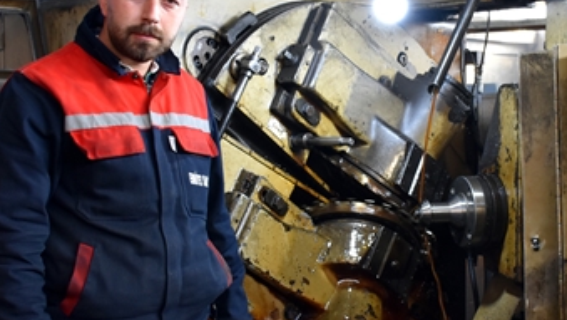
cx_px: 418
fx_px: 917
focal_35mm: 61
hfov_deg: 33.7
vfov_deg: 19.7
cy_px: 184
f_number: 4
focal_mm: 22
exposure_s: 1/80
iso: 800
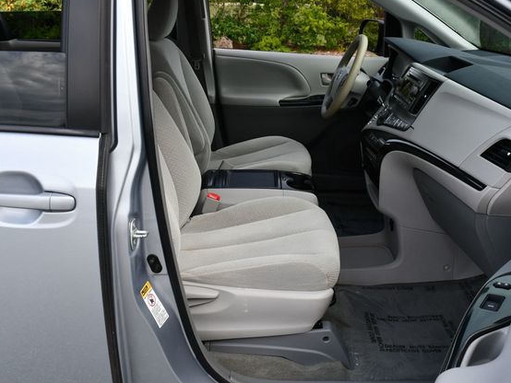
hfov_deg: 46.8
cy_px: 189
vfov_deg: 36.0
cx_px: 267
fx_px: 591
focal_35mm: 40
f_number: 5.6
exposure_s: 1/250
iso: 200
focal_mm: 18
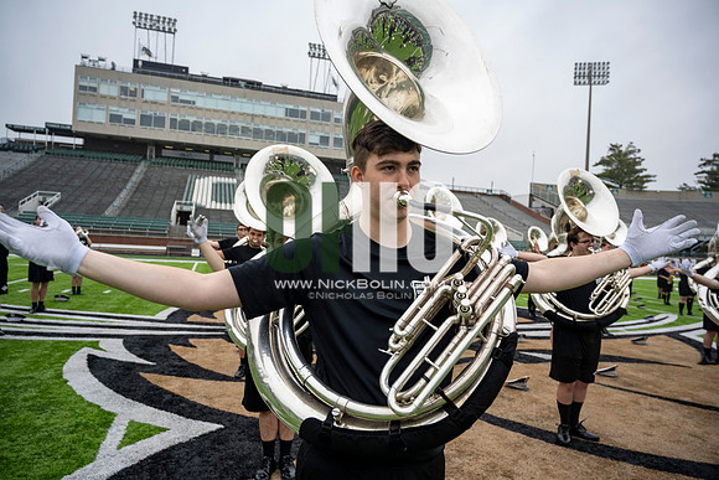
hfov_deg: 73.7
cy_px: 240
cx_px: 360
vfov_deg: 53.2
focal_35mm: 24
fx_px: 479
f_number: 4
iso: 320
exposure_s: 1/200
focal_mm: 24
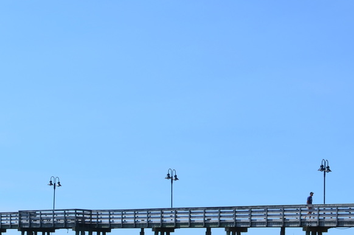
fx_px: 834
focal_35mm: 85
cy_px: 270
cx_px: 33
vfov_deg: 15.5
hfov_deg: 23.3
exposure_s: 1/160
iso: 100
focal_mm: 22
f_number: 11
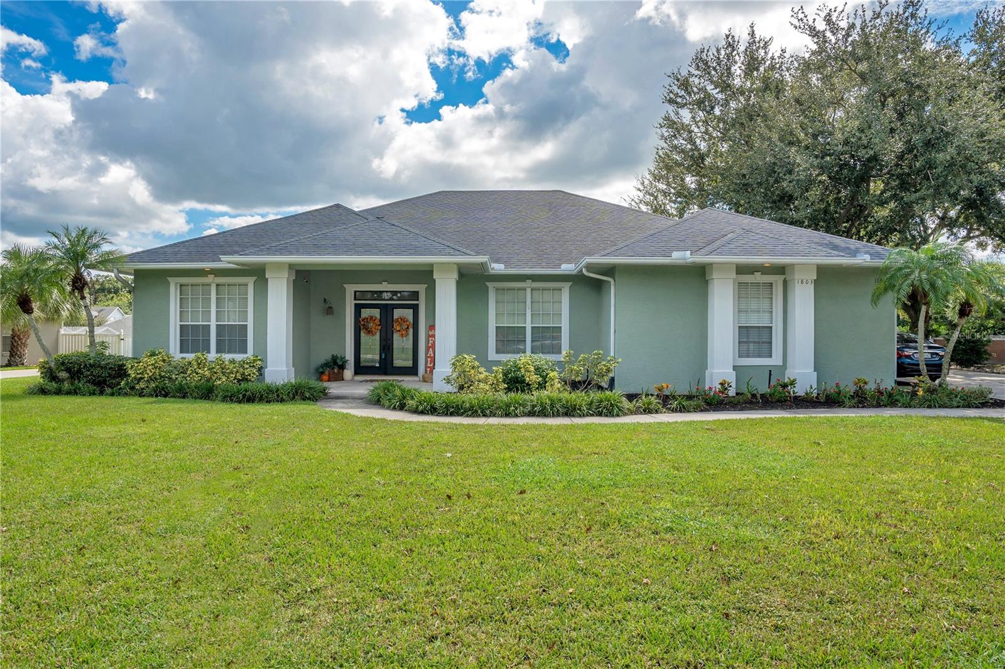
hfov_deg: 96.7
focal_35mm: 16
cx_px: 502
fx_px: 447
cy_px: 334
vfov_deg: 73.7
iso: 100
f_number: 9
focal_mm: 16
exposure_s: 1/125
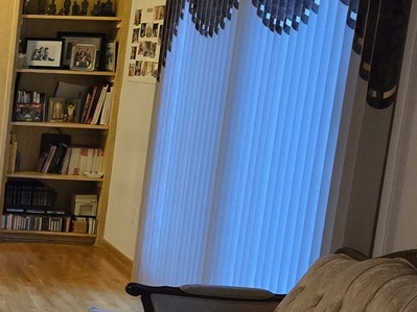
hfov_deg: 19.3
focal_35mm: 83
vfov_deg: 17.7
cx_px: -279
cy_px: 220
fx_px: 1000
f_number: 1.8
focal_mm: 5.4
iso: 1000
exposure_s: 1/120
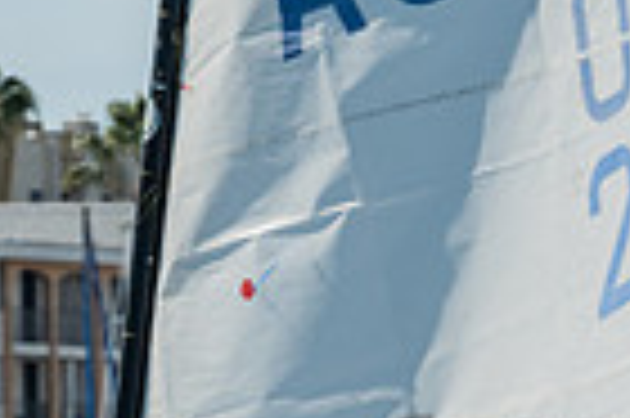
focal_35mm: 737
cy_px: 840
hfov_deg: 2.8
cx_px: -102
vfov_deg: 1.9
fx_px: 12882
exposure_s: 1/200
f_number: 10
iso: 250
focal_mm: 140
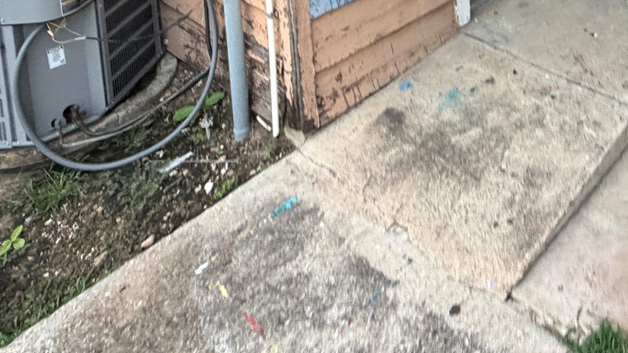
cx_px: 506
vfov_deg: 24.4
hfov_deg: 51.7
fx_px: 599
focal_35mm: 36
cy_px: -195
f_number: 2.2
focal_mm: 2.22
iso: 250
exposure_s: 1/121
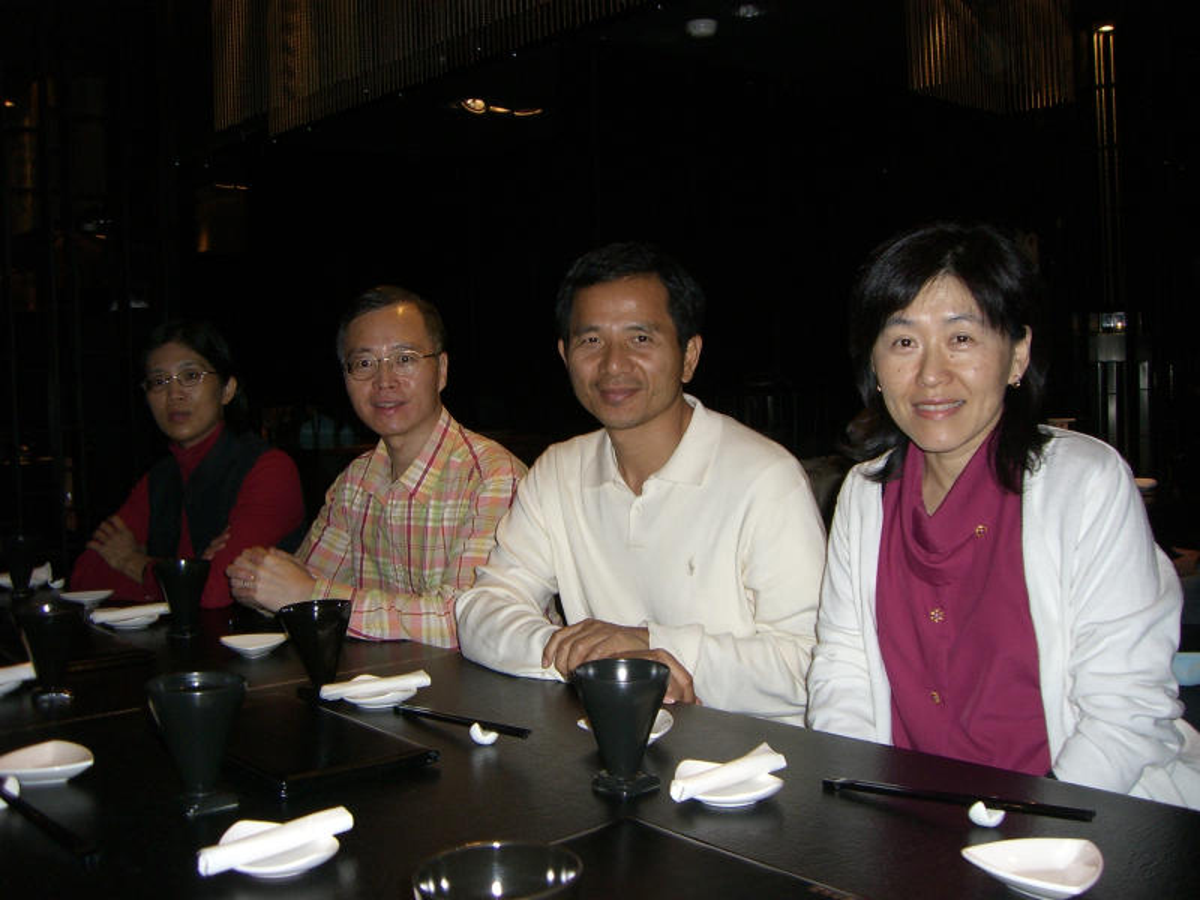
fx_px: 1317
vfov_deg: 37.7
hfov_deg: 49.0
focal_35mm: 38
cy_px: 450
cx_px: 600
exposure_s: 1/60
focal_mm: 6.2
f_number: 2.7
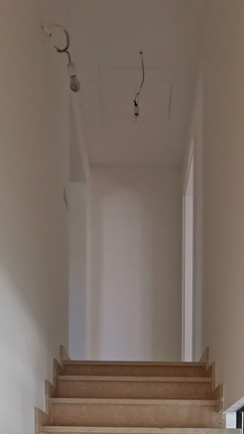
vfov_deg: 38.4
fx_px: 495
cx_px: 153
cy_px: 488
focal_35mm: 43
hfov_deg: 27.6
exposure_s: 1/120
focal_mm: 2.35
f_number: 2.2
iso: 160
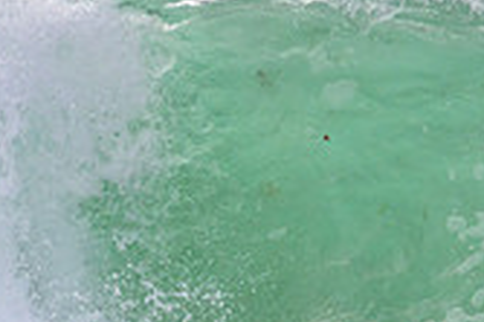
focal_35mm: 2785
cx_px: 545
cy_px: 393
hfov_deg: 0.7
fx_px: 37405
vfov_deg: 0.5
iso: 900
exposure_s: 1/2000
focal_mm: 800
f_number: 11
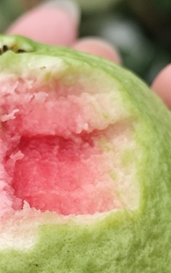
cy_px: 224
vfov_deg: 14.3
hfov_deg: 9.0
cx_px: 27
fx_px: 1082
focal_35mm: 145
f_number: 1.65
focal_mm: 6.14
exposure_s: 1/284
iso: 50
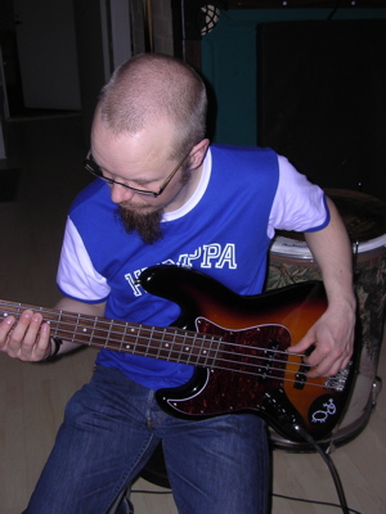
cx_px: 193
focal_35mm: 38
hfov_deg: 37.7
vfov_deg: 49.0
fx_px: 565
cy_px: 257
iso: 100
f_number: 2.8
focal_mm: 5.8
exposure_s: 1/60.1
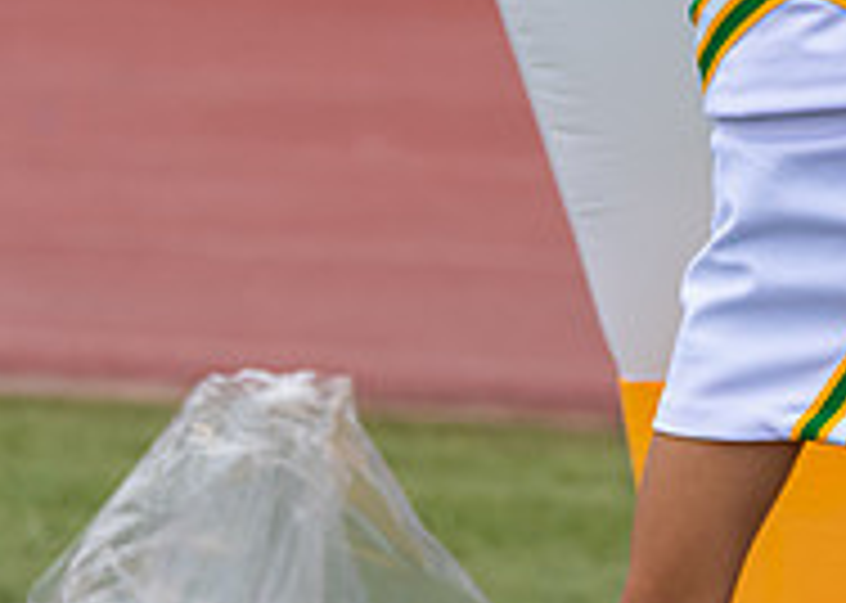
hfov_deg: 5.7
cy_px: -158
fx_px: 8403
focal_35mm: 350
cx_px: 843
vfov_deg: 4.1
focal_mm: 108
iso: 500
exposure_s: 1/1250
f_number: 2.8
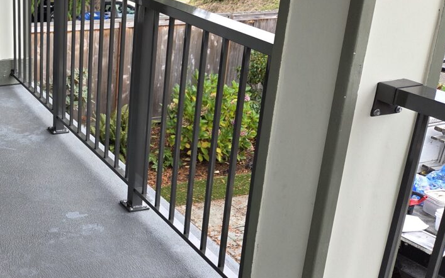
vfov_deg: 24.4
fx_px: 643
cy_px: 124
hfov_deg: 34.7
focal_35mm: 53
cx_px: -1
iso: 40
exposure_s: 1/180
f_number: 1.8
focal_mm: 5.4
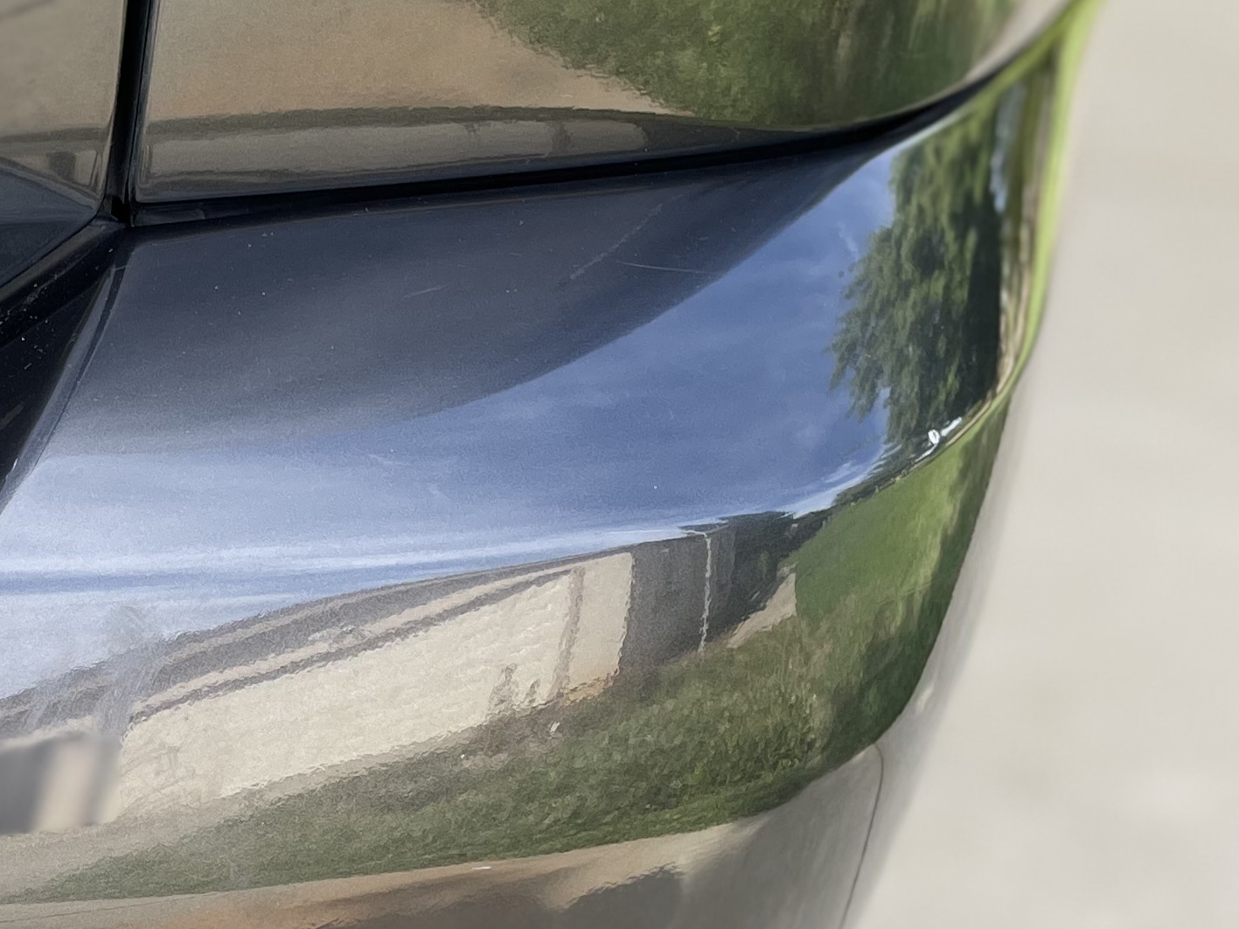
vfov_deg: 19.5
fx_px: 2648
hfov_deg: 23.9
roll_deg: -1.5
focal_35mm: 74
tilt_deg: -31.3
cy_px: 834
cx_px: -253
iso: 50
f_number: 1.6
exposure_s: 1/530
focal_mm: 4.2
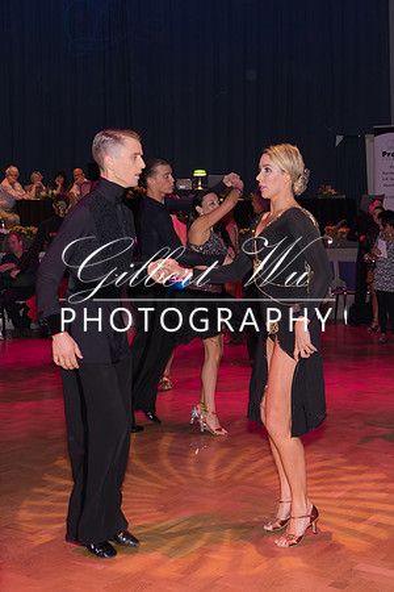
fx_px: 870
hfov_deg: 25.2
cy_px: 291
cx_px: 300
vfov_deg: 37.5
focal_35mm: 53
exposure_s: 1/60
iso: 200
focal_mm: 28
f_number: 5
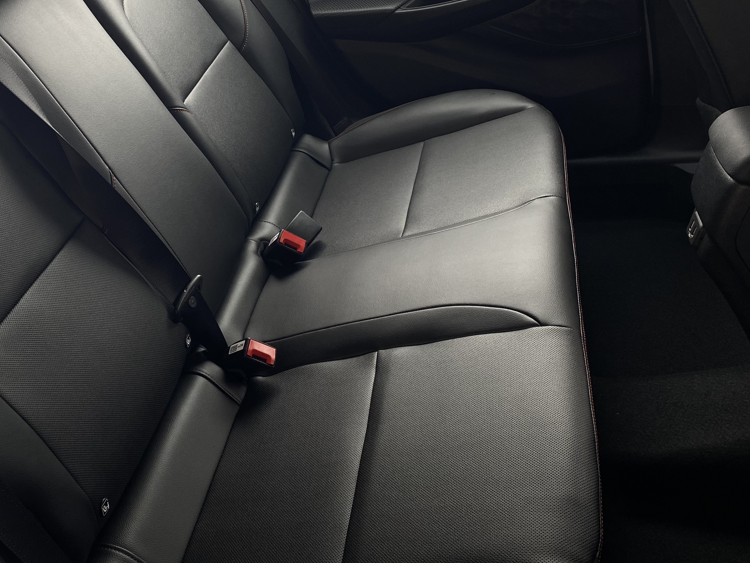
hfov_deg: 46.8
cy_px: 217
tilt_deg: -25.8
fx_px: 845
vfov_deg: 36.6
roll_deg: +14.5
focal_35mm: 39
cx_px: 226
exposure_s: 1/121
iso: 64
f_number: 1.8
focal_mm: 4.25
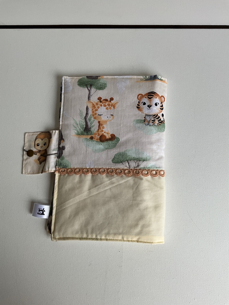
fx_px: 256
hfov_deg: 48.2
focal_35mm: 29
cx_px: 114
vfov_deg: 61.7
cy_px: 152
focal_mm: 3
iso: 25
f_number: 1.8
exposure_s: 1/270
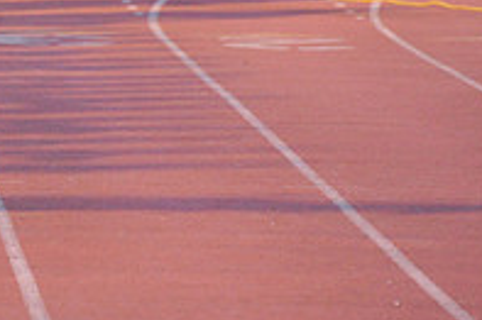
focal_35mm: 544
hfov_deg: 3.8
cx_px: -206
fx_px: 7277
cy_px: -144
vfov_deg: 2.5
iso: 5000
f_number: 5.6
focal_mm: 185
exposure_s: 1/250
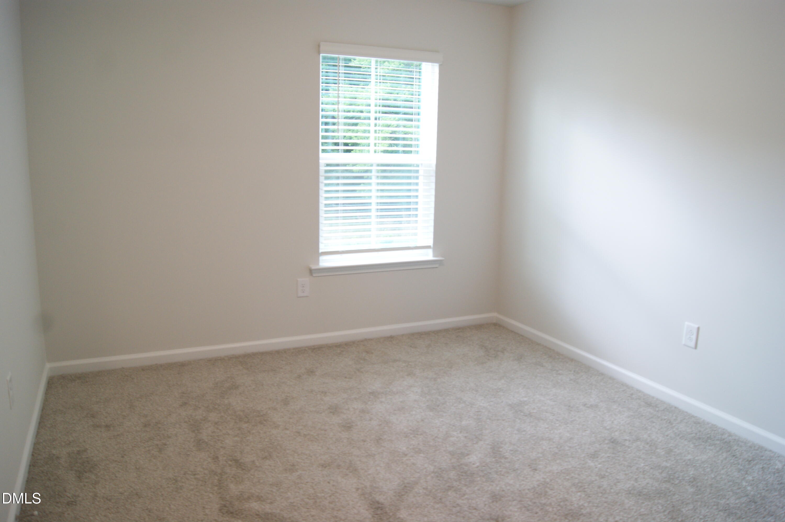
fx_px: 588
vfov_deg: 47.9
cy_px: 261
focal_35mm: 27
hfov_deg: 67.4
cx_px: 392
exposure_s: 1/13
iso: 400
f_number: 5.6
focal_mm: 18
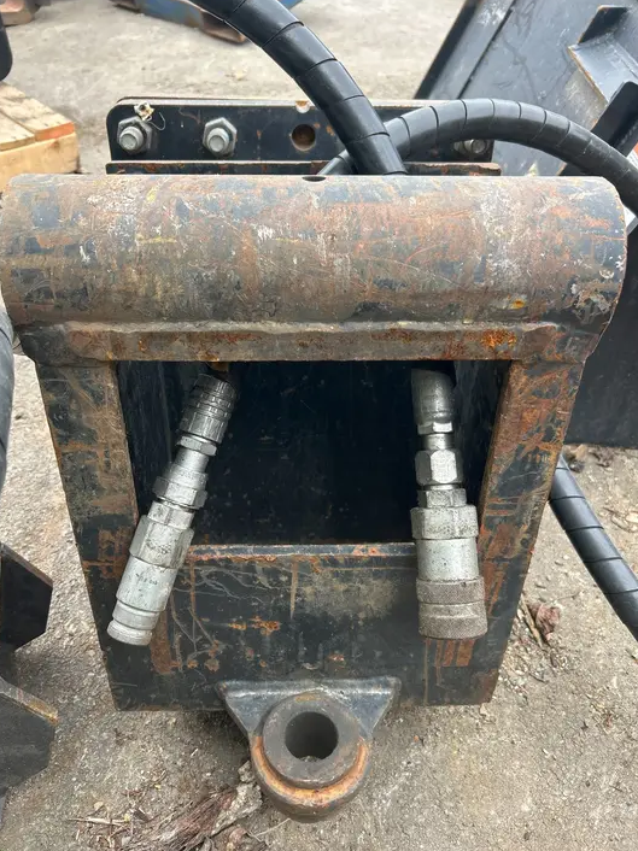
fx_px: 664
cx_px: 309
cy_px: 436
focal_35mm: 27
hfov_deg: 51.3
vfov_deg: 65.3
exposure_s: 1/121
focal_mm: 5.7
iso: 40
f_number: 1.5
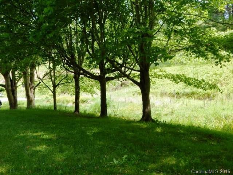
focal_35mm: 43
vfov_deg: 33.6
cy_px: 88
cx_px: 116
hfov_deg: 43.9
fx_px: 289
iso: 125
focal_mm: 7.7
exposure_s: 1/250
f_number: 3.6
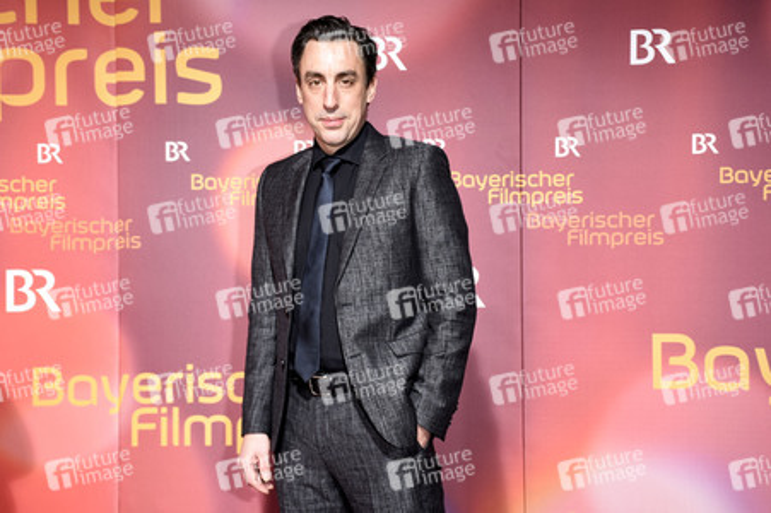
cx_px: 386
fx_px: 1124
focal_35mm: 52
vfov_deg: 25.7
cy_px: 256
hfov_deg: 37.9
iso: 320
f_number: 6.3
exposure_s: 1/60
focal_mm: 35
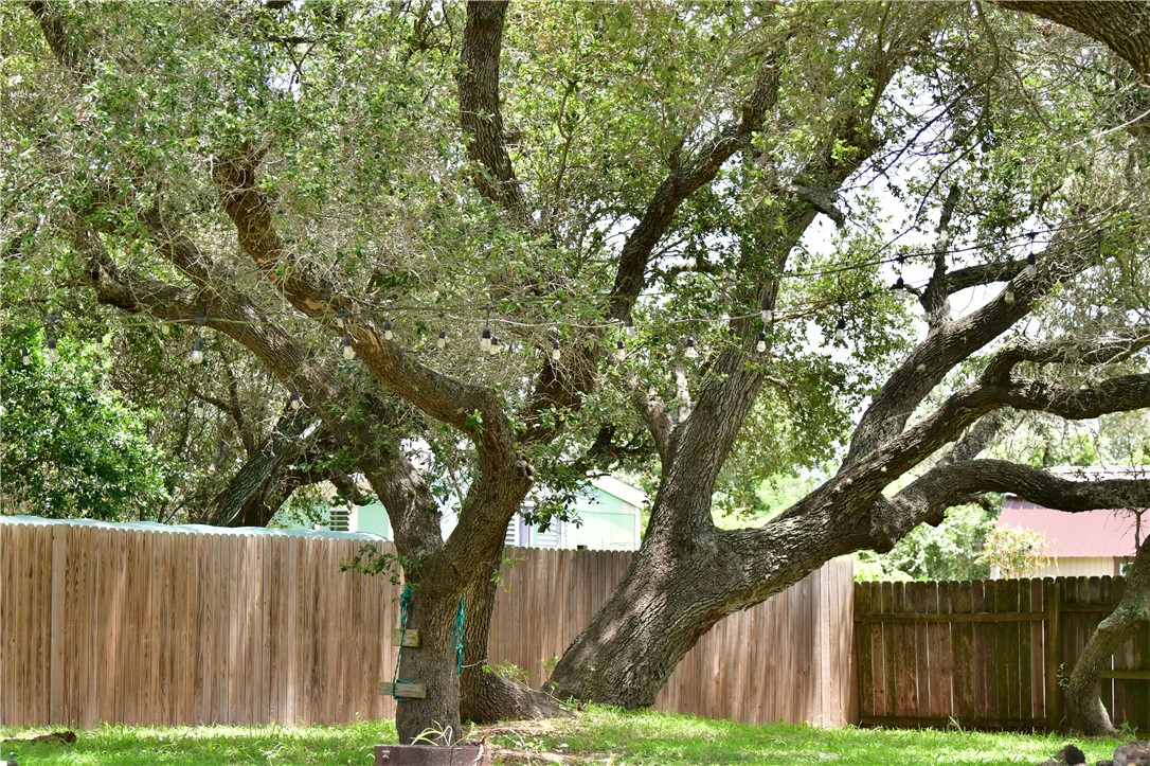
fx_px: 3352
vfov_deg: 13.0
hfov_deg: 19.5
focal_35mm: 105
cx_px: 575
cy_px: 383
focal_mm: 70
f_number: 4.5
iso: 320
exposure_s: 1/800
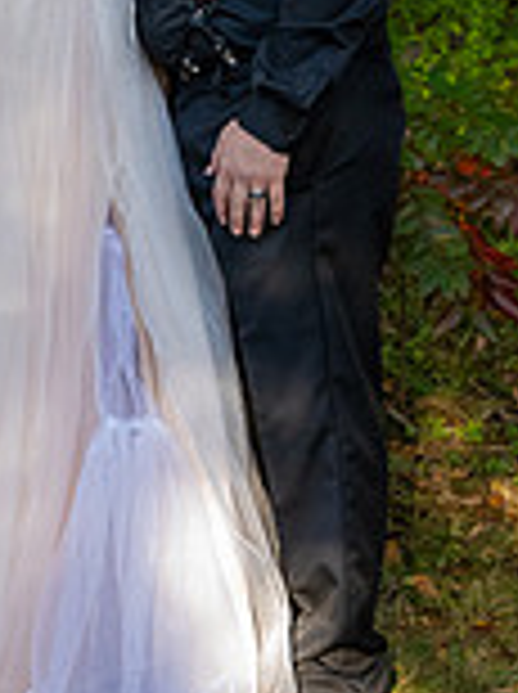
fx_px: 3661
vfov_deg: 10.7
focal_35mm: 183
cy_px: -14
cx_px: -38
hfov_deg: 8.0
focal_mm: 65
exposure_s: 1/3200
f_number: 4
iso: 6400
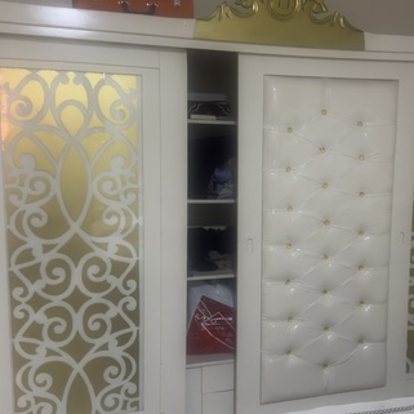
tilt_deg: -9.9
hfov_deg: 38.0
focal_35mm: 44
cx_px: 269
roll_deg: -0.6
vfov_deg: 38.3
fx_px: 595
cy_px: 212
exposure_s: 1/30
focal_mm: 6.76
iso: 640
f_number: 1.78
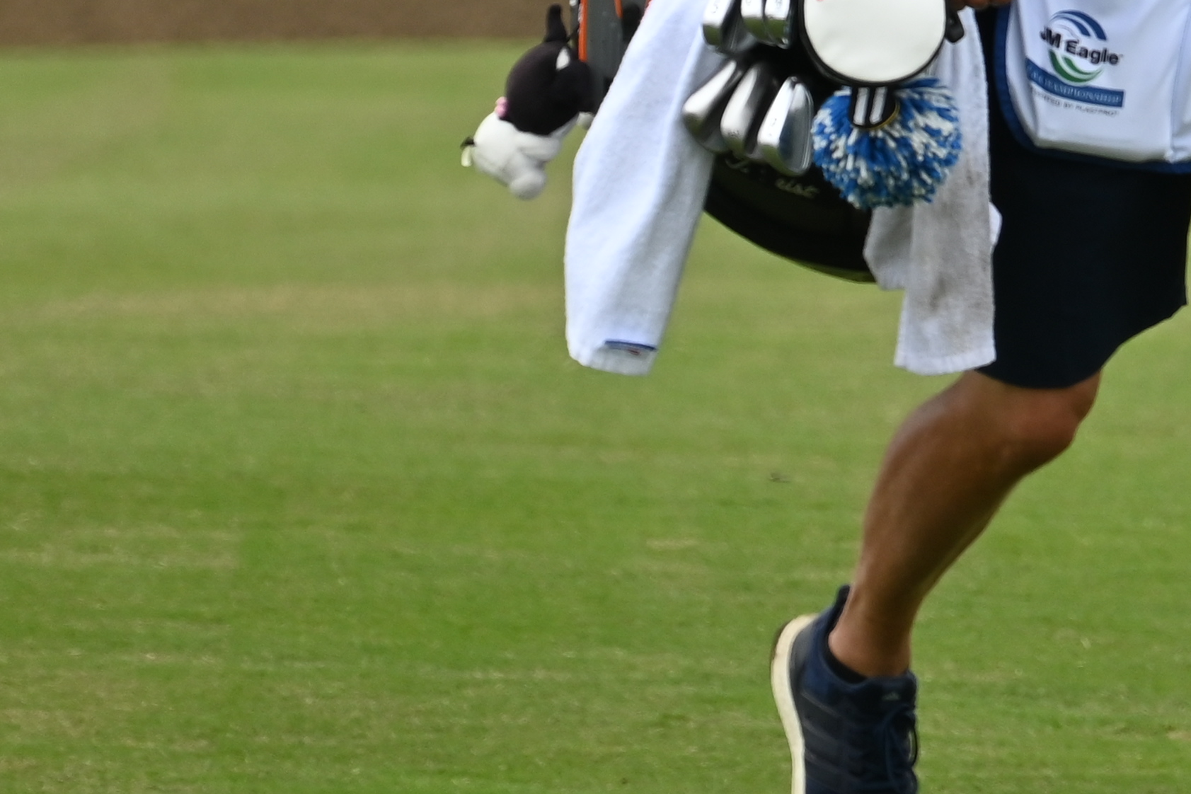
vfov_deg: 0.7
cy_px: 110
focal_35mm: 1985
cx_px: 1455
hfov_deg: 1.0
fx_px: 65665
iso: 220
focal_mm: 400
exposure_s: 1/640
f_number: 5.6
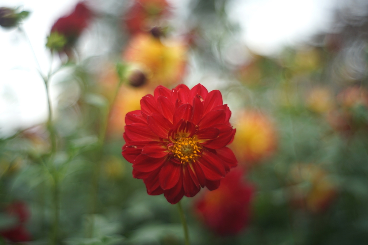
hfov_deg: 39.6
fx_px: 511
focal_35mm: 50
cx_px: 184
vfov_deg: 27.0
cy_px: 122
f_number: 2
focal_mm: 50
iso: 100
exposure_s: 1/320
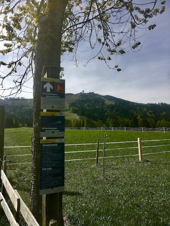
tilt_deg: +9.8
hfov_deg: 48.2
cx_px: 85
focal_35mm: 29
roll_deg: +3.1
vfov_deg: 61.7
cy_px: 113
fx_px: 190
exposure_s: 1/2959
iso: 25
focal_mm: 4.15
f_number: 2.2
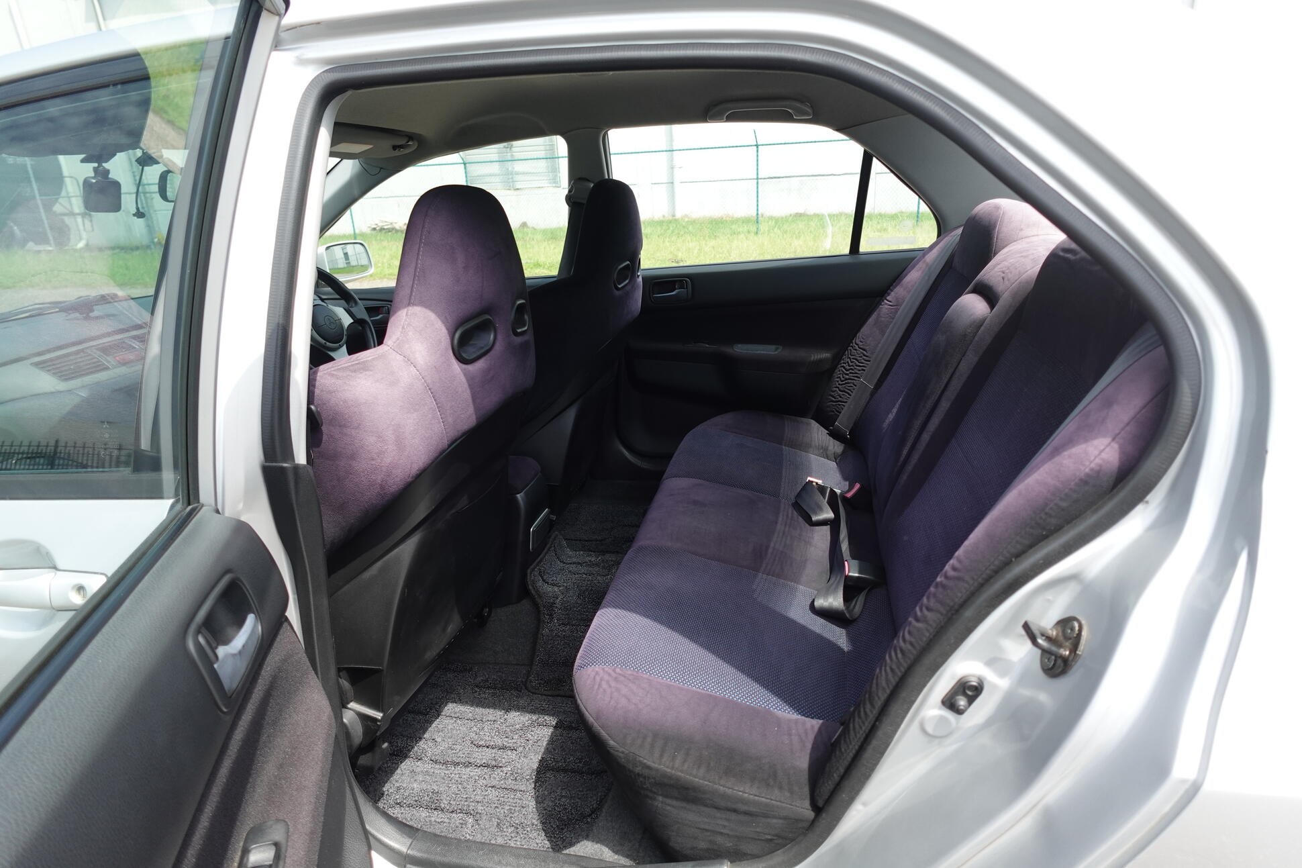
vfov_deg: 61.9
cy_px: 434
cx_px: 651
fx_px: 723
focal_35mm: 20
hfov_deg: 84.0
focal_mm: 7.6
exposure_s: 1/1000
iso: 125
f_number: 2
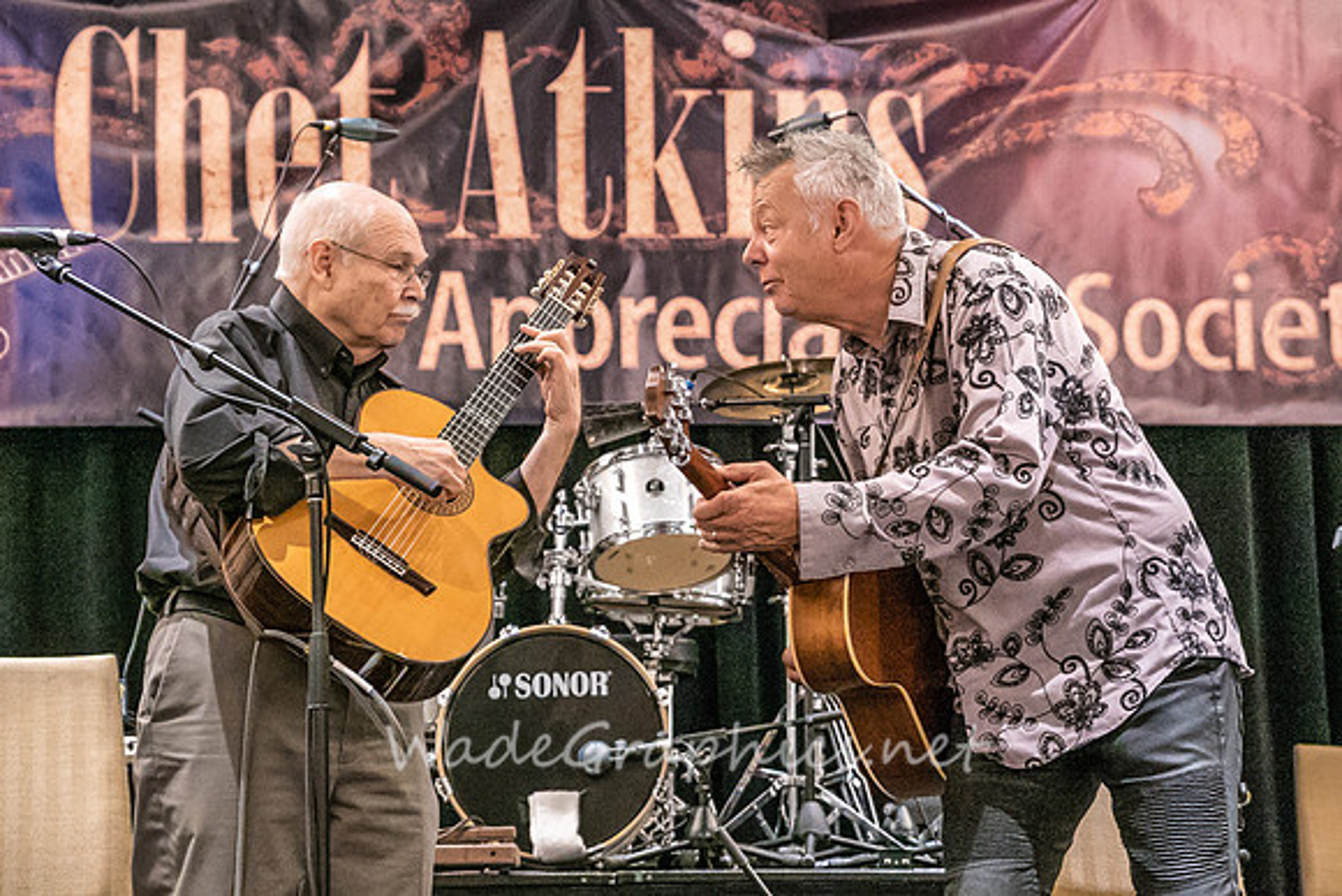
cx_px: 671
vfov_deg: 14.1
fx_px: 3623
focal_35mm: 97
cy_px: 421
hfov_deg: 21.0
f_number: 5.6
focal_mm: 69
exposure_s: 1/160
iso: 8000
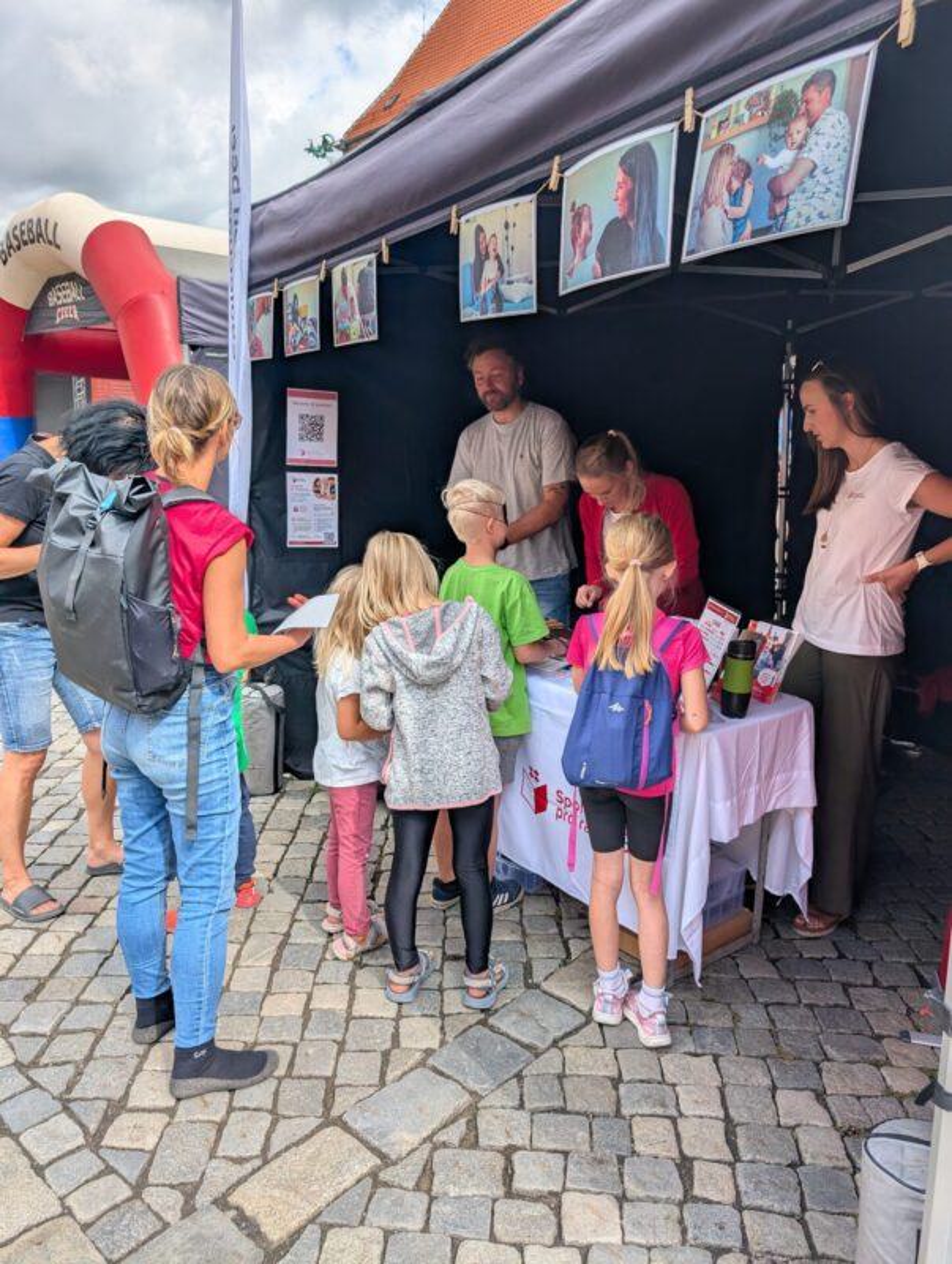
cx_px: 476
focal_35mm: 24
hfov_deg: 57.0
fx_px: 877
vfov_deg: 71.5
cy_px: 632
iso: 18
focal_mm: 6.9
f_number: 1.68
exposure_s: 1/563
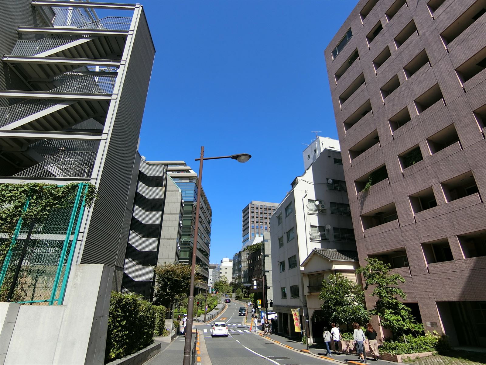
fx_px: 267
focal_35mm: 19
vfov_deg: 68.7
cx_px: 243
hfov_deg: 84.7
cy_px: 182
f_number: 6.9
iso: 80
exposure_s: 1/320
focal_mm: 4.06
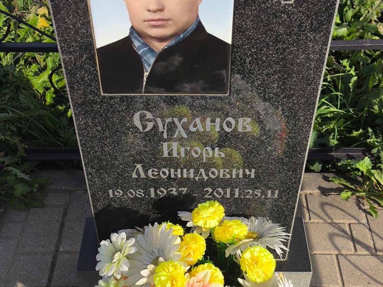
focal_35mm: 50
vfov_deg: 29.1
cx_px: 192
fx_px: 553
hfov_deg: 38.2
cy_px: 144
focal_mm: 4.71
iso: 50
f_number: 1.7
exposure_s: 1/1707
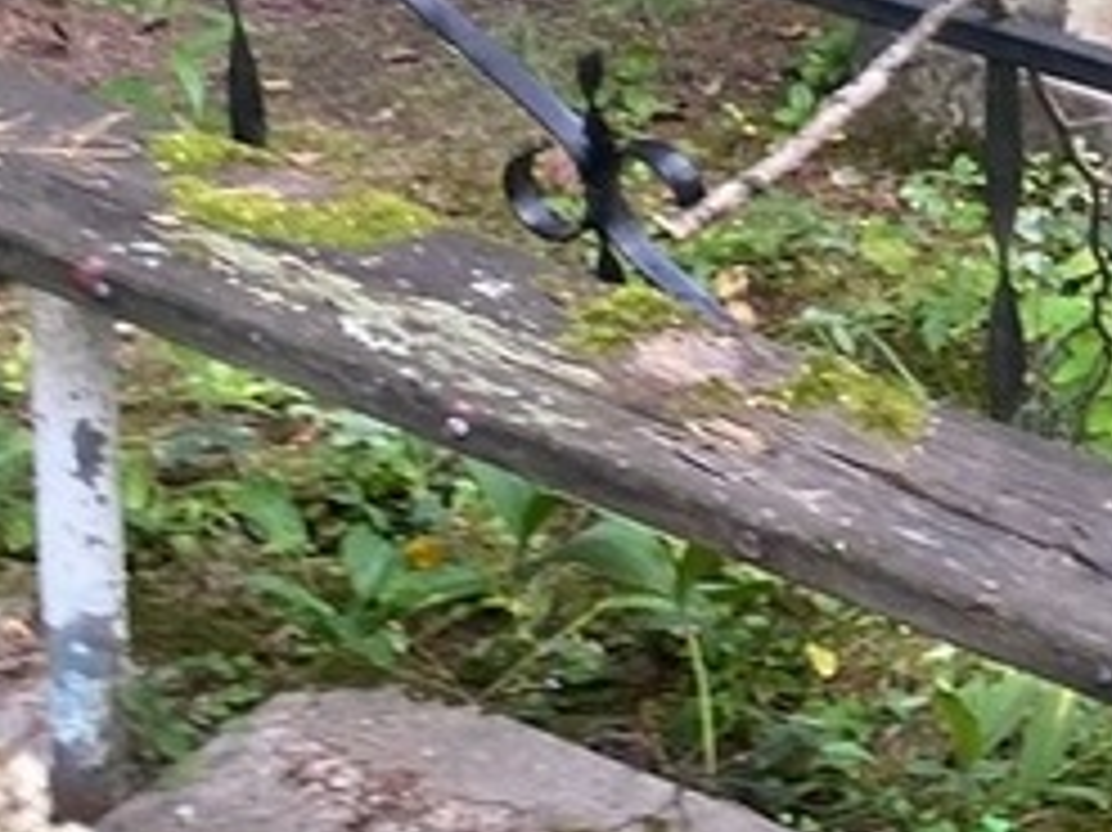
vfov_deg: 13.6
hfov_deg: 14.8
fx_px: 3468
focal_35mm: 108
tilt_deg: -16.6
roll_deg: -4.2
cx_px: 2265
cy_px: 54
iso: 100
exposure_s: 1/121
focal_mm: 4.25
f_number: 1.8
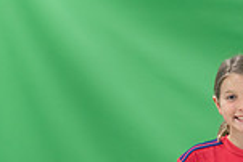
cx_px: 245
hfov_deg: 7.6
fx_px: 1811
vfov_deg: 5.1
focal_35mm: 268
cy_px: 293
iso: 1000
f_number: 2.8
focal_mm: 70
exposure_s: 1/250
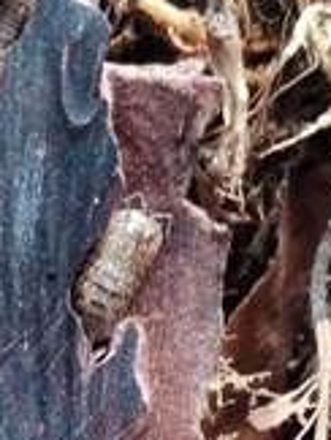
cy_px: 425
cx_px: -64
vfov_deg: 13.2
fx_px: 1882
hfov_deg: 9.9
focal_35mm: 148
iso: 1106
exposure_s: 1/25
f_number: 1.8
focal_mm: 4.75
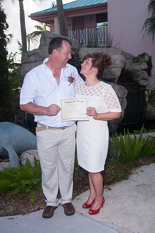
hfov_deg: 34.1
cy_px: 116
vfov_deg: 49.6
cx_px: 78
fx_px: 252
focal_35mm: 39
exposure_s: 1/200
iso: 200
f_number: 8
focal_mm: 26
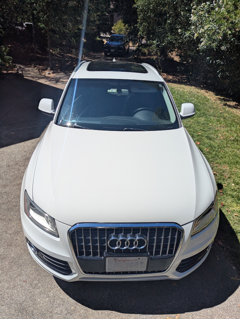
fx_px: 221
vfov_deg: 71.5
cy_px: 160
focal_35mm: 24
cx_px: 120
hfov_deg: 56.9
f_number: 1.85
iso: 65
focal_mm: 6.81
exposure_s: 1/5952
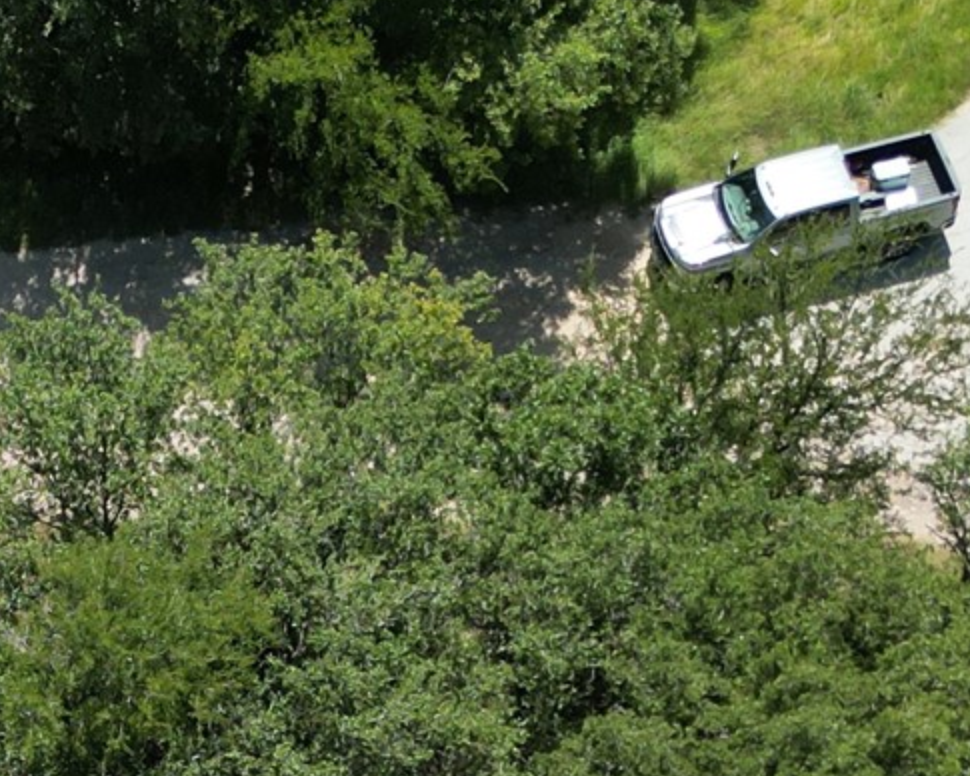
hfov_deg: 19.0
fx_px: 2842
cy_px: 1270
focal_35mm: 99
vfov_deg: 14.2
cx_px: 92
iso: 120
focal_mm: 6.72
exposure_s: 1/1000
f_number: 1.7
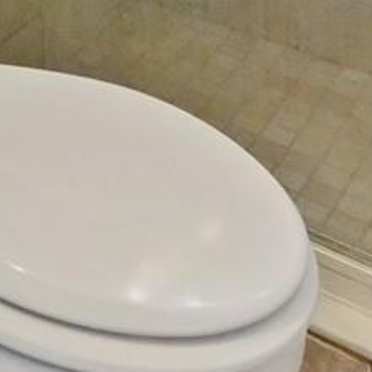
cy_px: -537
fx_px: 1082
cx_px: -147
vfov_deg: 13.6
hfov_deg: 17.9
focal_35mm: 89
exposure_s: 1/25
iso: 3200
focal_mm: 7
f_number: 4
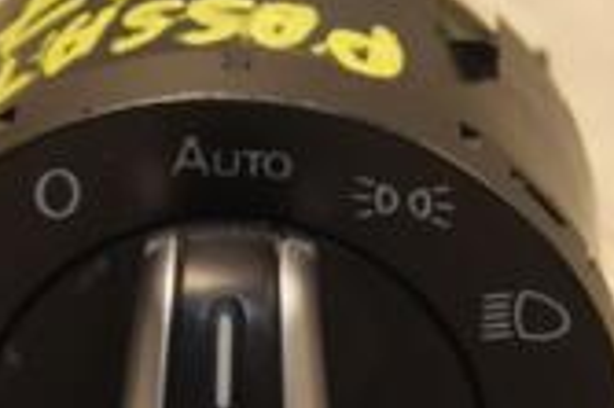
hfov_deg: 7.3
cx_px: 324
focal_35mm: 281
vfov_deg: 4.9
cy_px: 353
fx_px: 4788
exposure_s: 1/200
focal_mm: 52
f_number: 7.1
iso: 800
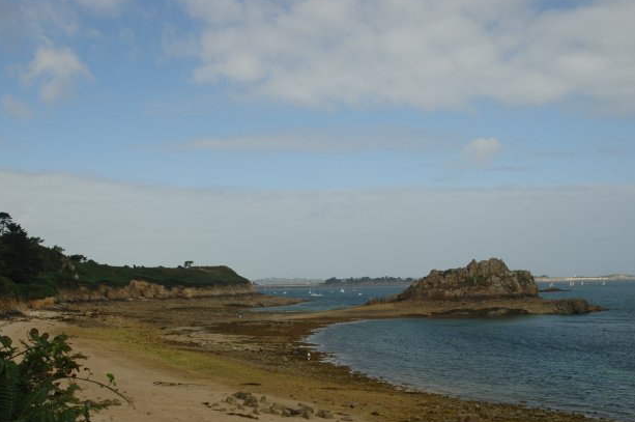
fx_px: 828
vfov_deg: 28.4
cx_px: 244
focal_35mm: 47
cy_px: 271
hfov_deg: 41.7
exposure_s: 1/125
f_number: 8
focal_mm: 24
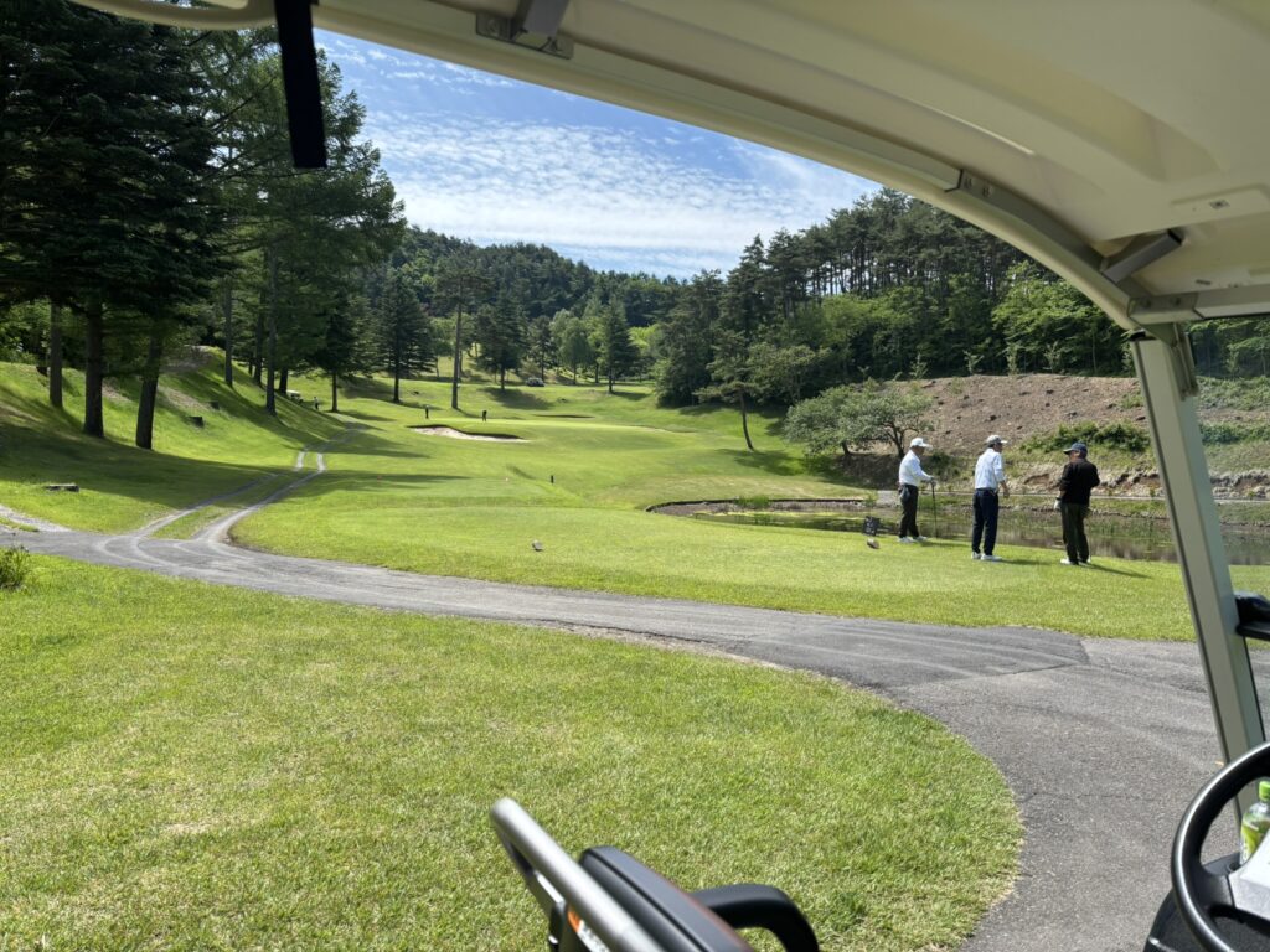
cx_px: 635
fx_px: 954
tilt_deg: -2.9
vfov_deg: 53.1
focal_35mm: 26
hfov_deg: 67.3
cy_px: 476
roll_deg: -1.3
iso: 50
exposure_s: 1/2105
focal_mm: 5.96
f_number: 1.6
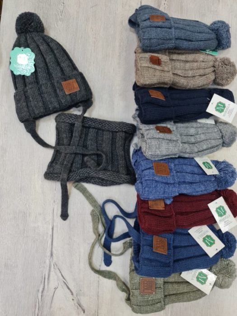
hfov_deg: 54.9
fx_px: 228
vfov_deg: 69.4
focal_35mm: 25
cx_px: 118
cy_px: 158
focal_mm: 7
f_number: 1.8
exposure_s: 1/100
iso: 200
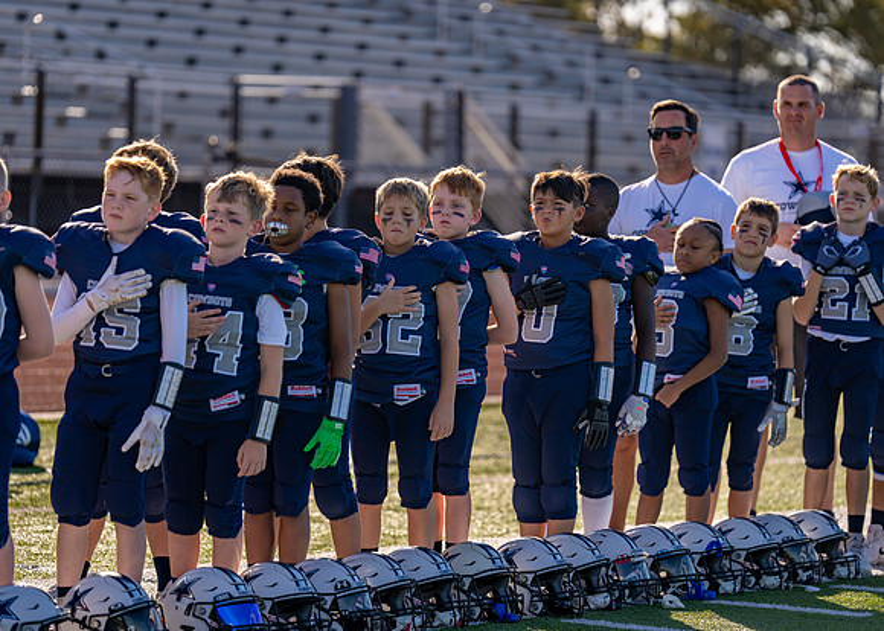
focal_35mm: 160
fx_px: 4024
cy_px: 316
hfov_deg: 12.5
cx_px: 442
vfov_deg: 9.0
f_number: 2.8
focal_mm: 153
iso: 100
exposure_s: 1/1250
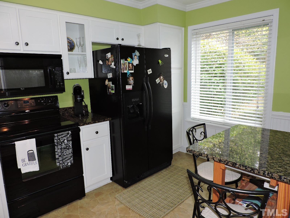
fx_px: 201
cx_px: 145
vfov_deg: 56.8
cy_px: 109
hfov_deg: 71.6
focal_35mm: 24
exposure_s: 1/30
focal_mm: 4.3
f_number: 3
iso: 200
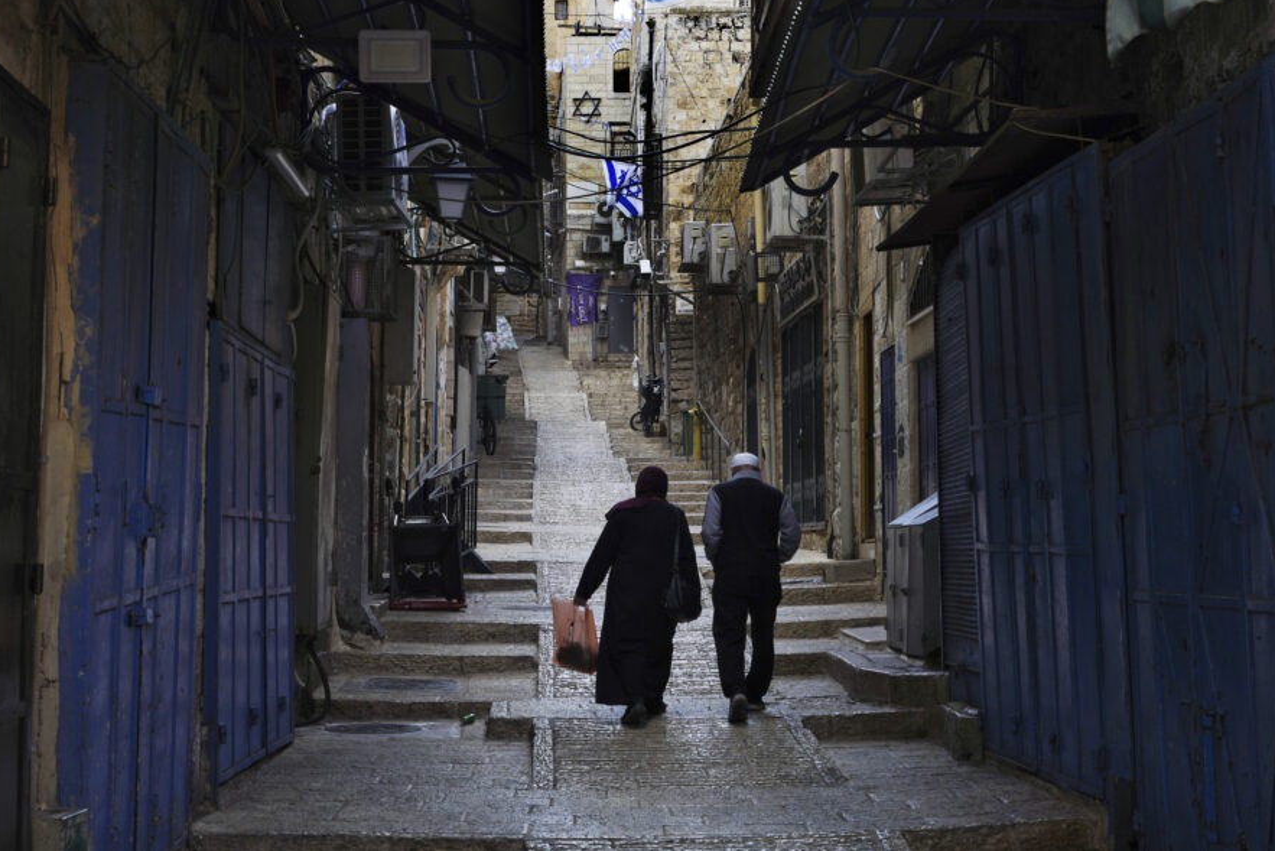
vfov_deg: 23.4
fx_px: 2054
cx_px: 632
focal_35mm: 58
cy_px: 359
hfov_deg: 34.5
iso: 100
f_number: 9
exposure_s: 1/80
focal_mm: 50
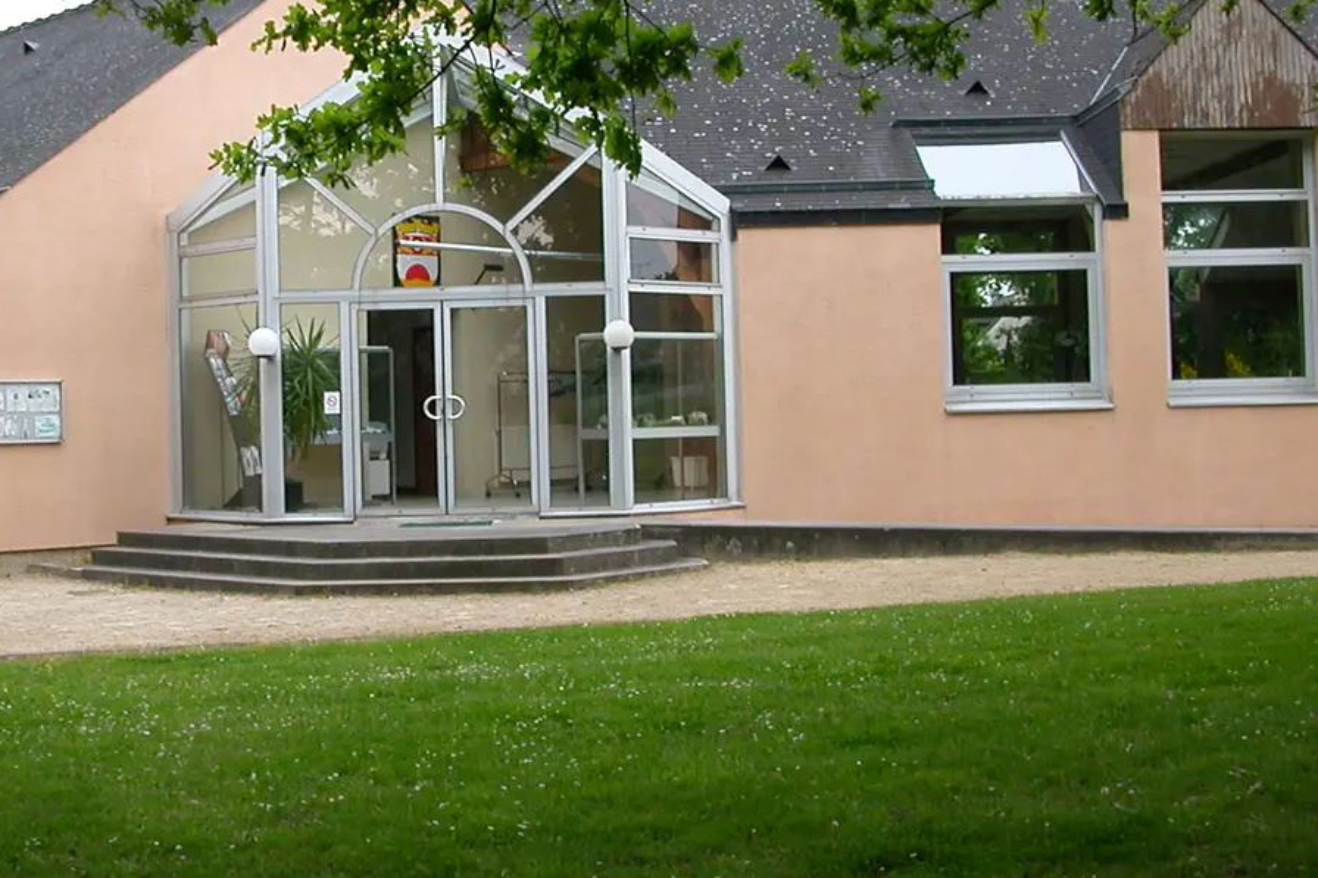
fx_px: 2013
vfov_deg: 24.6
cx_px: 477
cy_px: 388
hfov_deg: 36.0
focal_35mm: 55
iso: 100
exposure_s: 1/299
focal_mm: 5.6
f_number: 2.7
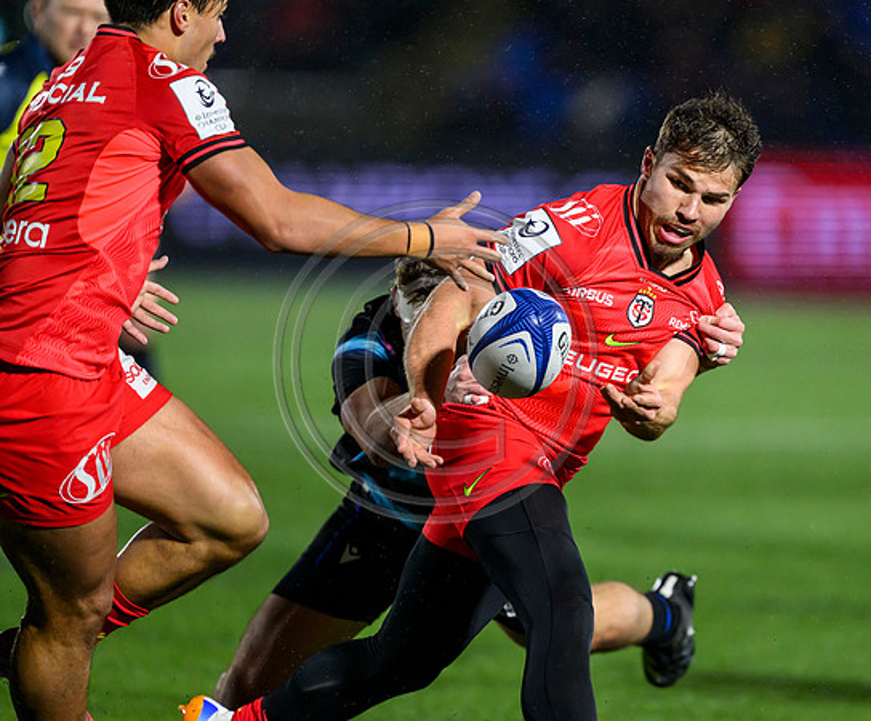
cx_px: 568
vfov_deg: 3.3
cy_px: 379
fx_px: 12629
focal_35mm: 483
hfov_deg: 3.9
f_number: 3.2
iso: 5000
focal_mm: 400
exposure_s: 1/2500
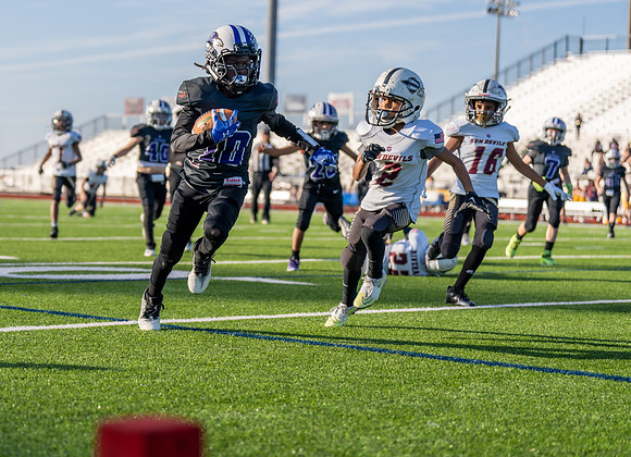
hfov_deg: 20.6
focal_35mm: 96
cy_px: 177
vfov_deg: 15.1
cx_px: 195
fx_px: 1725
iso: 100
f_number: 2.8
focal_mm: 70
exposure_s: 1/1250
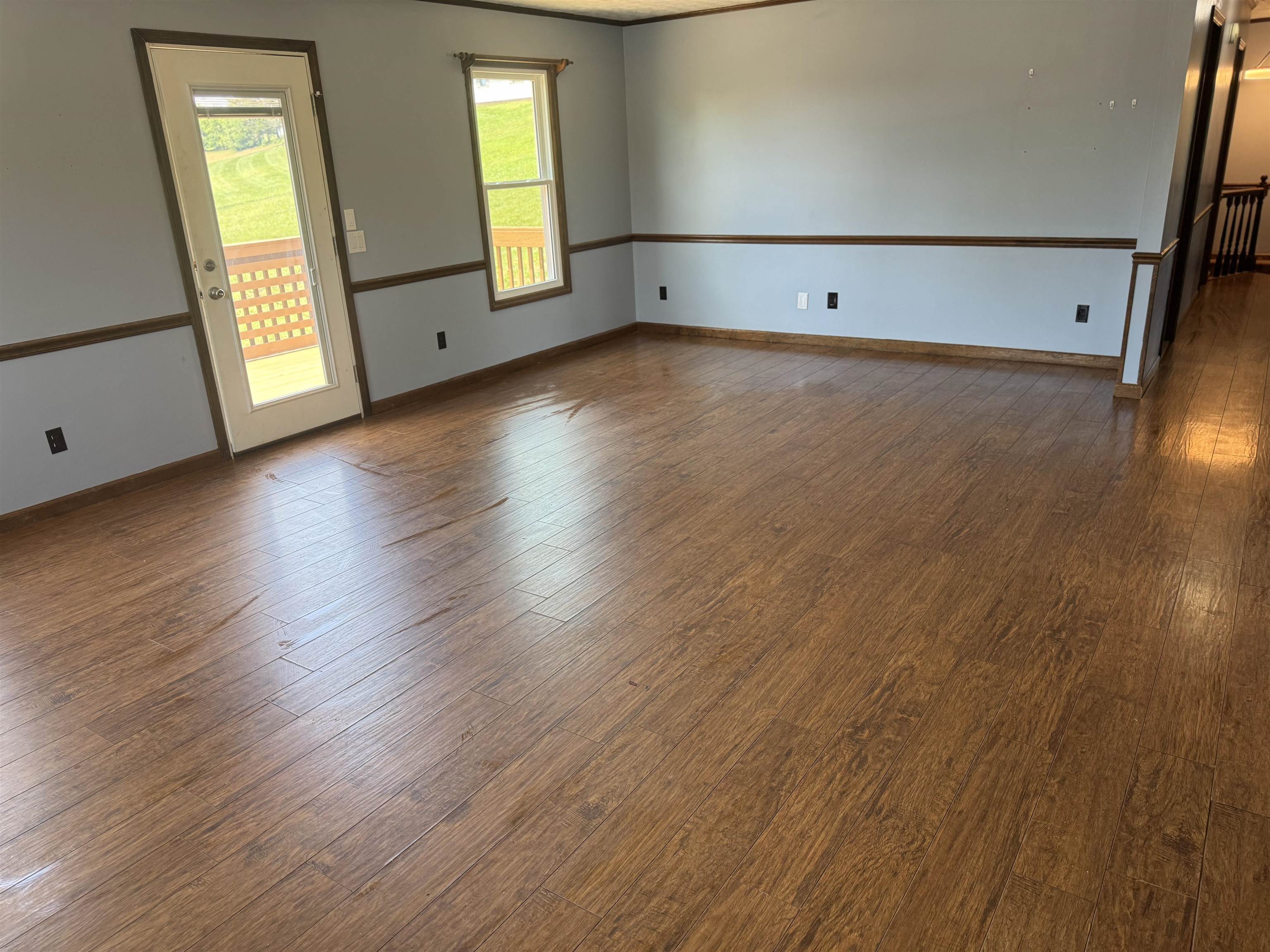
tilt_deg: -20.3
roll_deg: +2.9
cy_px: 476
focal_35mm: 24
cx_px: 635
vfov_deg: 56.8
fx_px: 881
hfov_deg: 71.6
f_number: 1.78
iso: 125
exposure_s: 1/120
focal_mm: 6.76
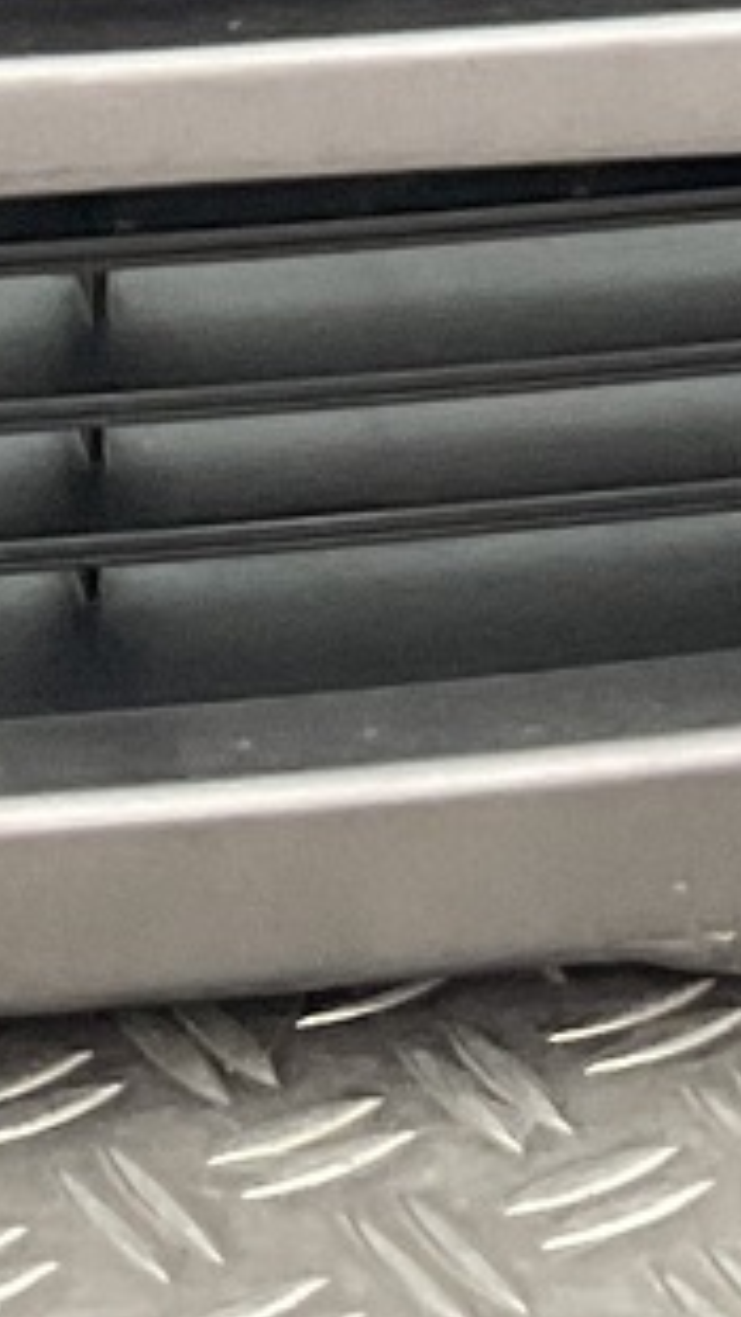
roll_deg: -0.3
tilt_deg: -15.6
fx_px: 7159
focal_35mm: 205
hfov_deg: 5.9
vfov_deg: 9.7
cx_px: -233
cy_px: -1444
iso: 64
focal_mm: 3
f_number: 1.8
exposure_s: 1/100
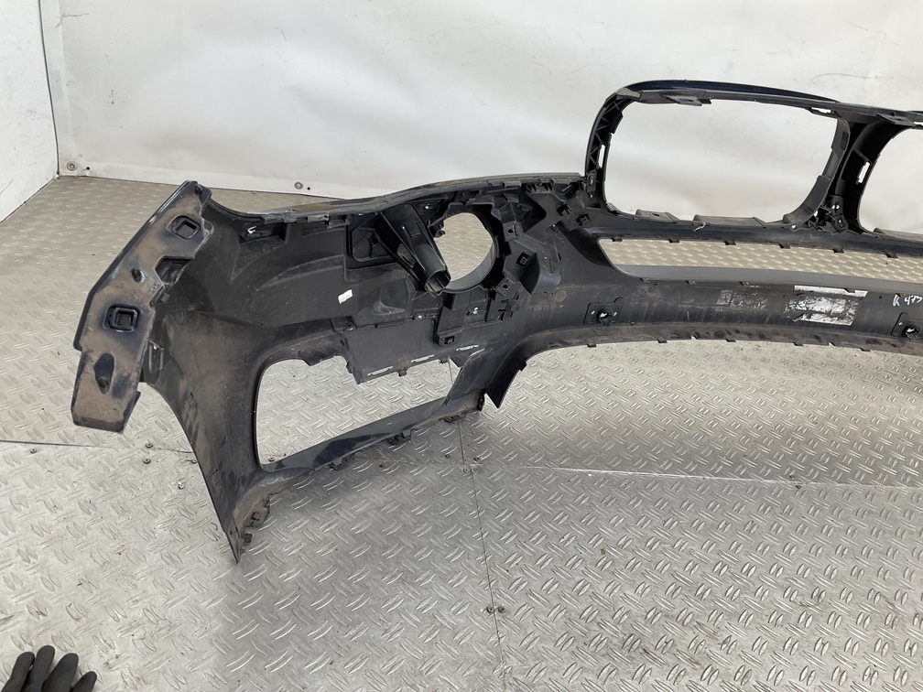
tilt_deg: -29.6
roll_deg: -12.0
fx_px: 773
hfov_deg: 61.7
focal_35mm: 29
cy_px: 346
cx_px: 462
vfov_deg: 48.2
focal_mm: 3
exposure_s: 1/113
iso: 16
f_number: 1.8
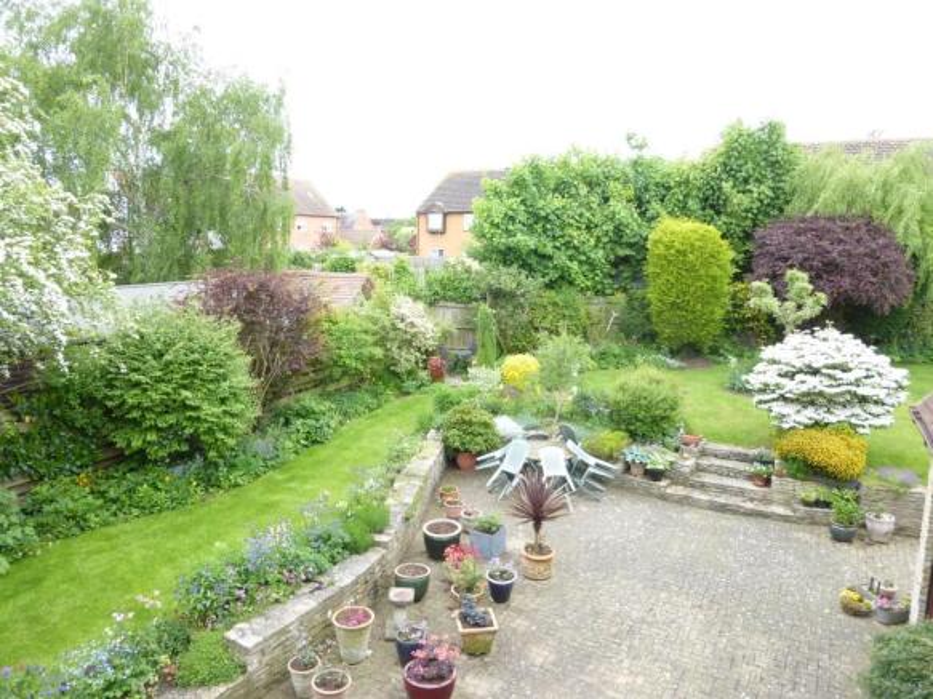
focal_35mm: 24
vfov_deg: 56.8
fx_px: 647
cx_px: 466
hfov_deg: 71.6
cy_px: 350
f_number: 3.3
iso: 125
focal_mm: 4.3
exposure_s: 1/60
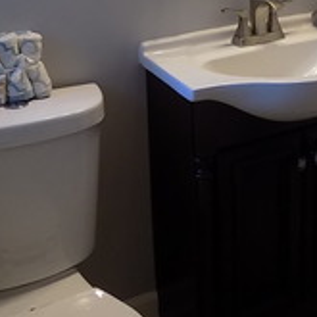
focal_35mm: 59
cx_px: 207
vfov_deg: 26.8
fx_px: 611
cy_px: -31
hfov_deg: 28.9
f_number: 3.1
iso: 160
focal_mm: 4
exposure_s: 1/30
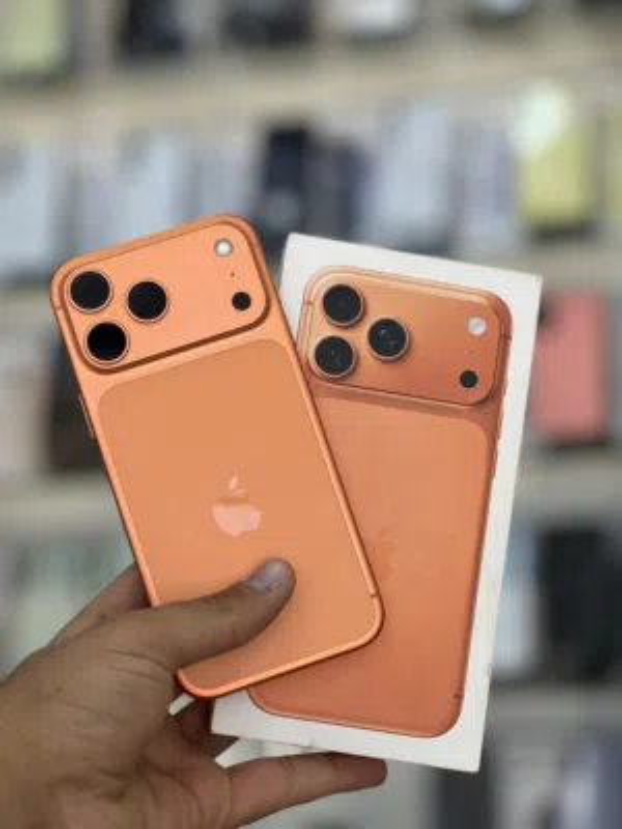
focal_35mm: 77
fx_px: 1845
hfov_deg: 19.1
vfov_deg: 25.3
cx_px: 311
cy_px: 414
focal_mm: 9
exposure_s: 1/100
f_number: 2.8
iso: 32
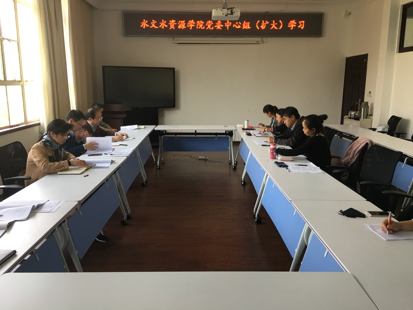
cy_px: 155
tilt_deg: -10.4
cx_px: 206
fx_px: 346
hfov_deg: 61.7
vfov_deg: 48.2
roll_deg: -0.4
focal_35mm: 29
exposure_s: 1/33
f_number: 2.2
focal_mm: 4.15
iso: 32
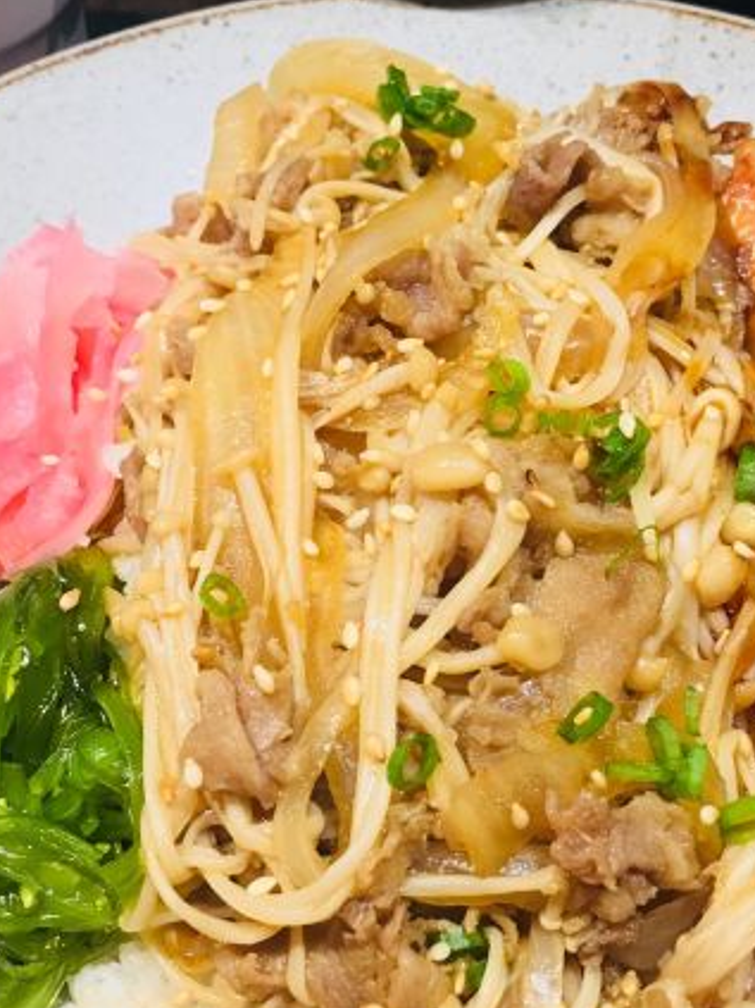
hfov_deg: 30.2
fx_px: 1397
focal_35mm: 48
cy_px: 500
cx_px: 442
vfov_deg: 39.7
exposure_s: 1/17
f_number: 2.2
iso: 50
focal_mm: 4.15
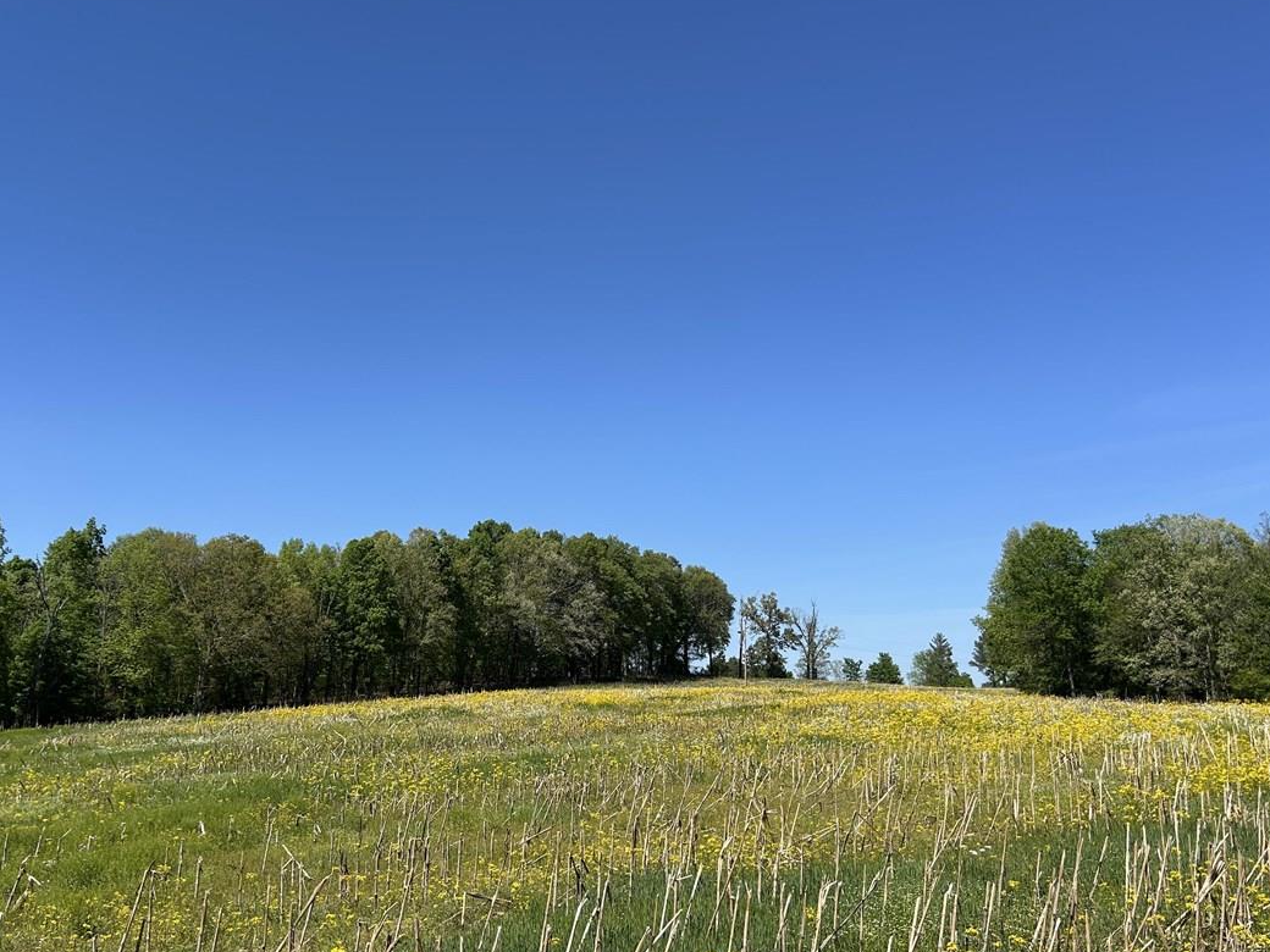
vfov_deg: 44.2
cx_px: 526
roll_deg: -0.1
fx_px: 1174
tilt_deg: +12.9
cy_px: 470
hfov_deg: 56.5
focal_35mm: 32
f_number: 1.5
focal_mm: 5.7
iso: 50
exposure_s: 1/4630
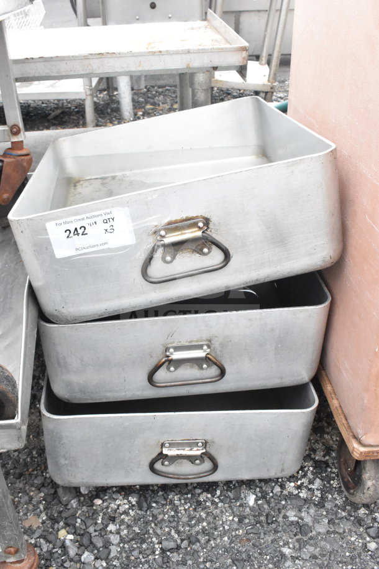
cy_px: 284
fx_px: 568
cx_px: 190
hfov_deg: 36.9
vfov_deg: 53.1
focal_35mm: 36
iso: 6400
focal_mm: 24
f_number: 13
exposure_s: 1/640
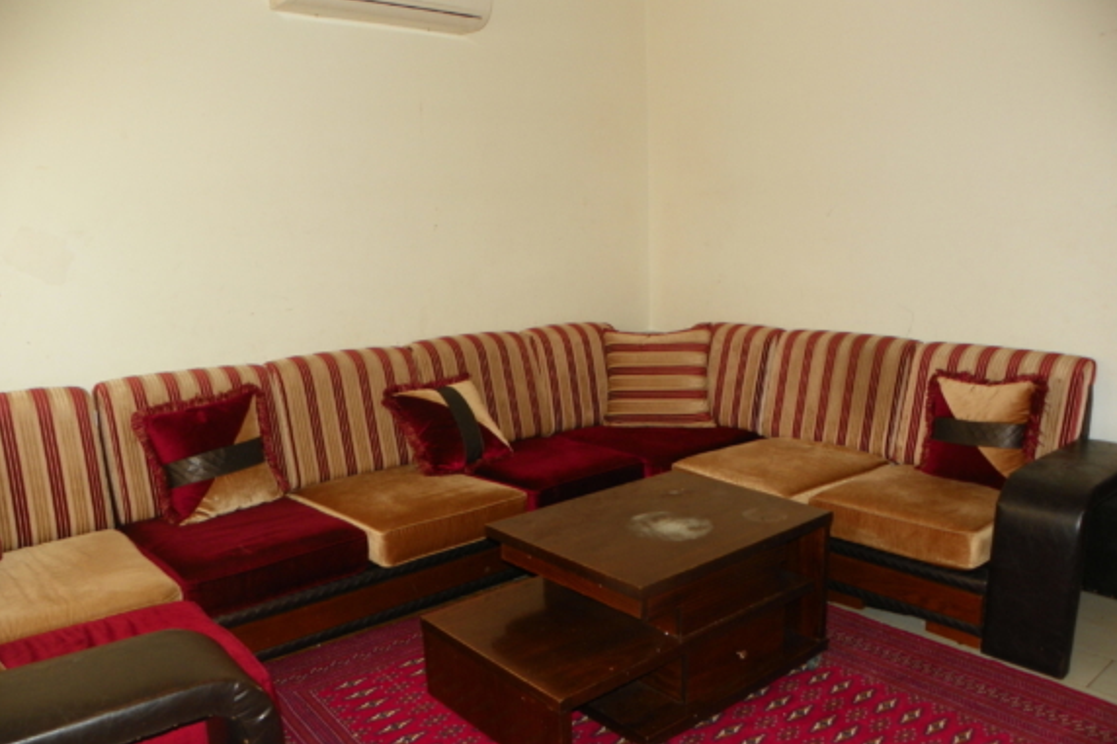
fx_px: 868
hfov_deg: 65.5
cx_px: 576
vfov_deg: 46.3
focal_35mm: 28
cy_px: 422
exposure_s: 1/30
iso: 64
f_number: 2.8
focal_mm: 4.6
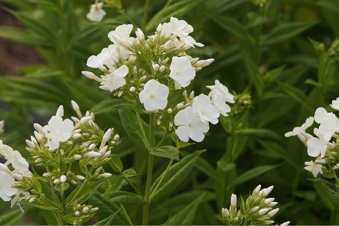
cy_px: 113
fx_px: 1412
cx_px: 170
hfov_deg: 13.7
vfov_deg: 9.1
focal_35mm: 150
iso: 100
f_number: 5.6
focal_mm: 100
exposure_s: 1/160
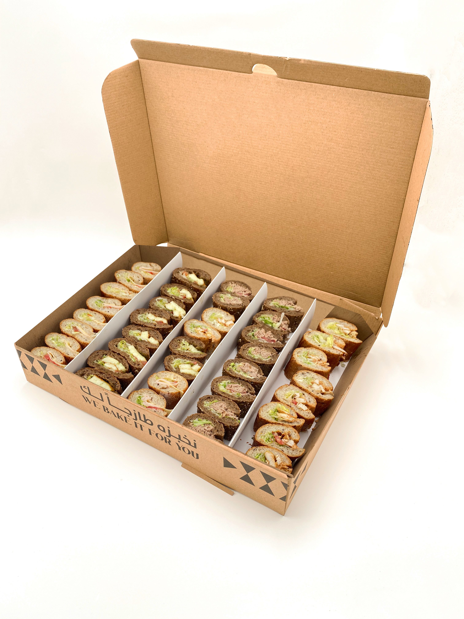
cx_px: 232
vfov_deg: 67.3
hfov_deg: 53.1
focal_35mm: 26
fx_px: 465
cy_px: 310
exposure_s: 1/190
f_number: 1.8
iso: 32
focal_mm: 4.25
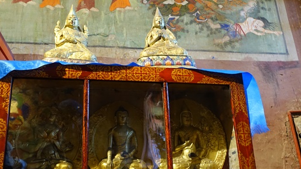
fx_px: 287
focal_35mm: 36
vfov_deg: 32.8
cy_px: 86
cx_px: 128
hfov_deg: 55.1
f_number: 1.8
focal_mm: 8.8
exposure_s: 1/30
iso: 640
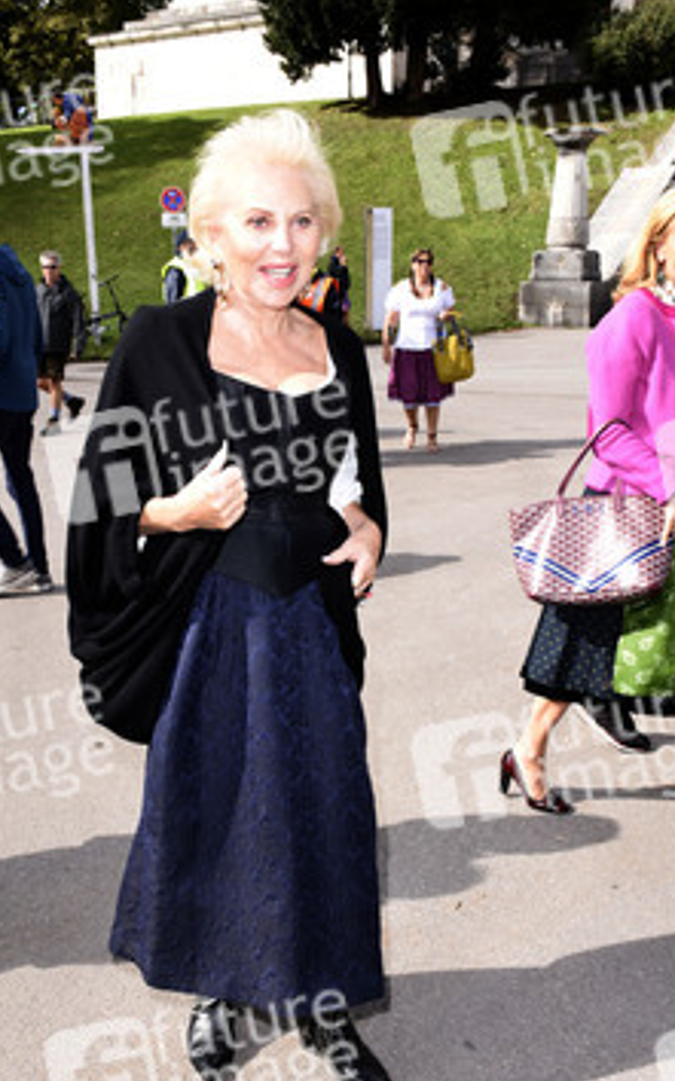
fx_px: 1119
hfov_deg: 33.5
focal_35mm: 38
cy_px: 605
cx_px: 290
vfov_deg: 51.4
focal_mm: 22
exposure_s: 1/160
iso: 250
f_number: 9
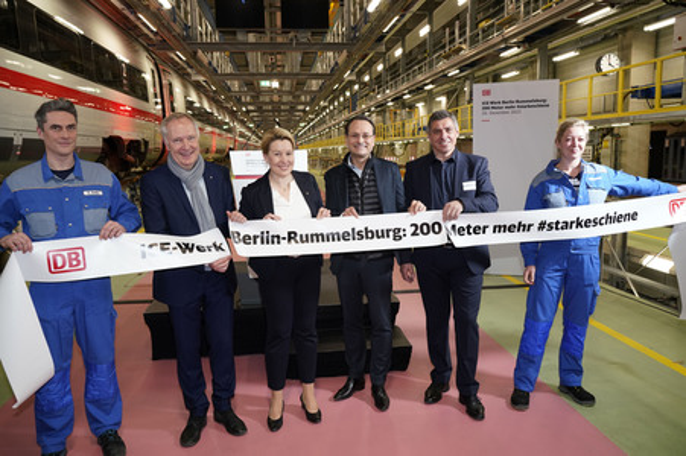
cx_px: 343
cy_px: 228
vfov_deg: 46.3
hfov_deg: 65.5
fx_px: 533
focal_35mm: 28
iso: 1250
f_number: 6.3
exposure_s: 1/80
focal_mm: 28
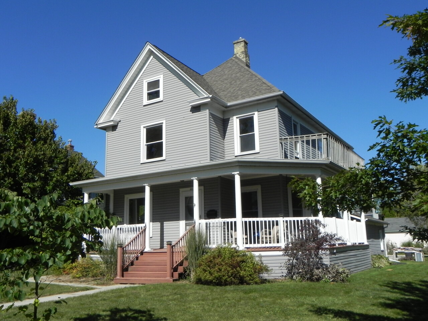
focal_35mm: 33
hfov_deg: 55.4
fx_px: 408
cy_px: 160
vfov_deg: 42.9
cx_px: 214
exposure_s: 1/491
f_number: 8
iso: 160
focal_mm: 5.9
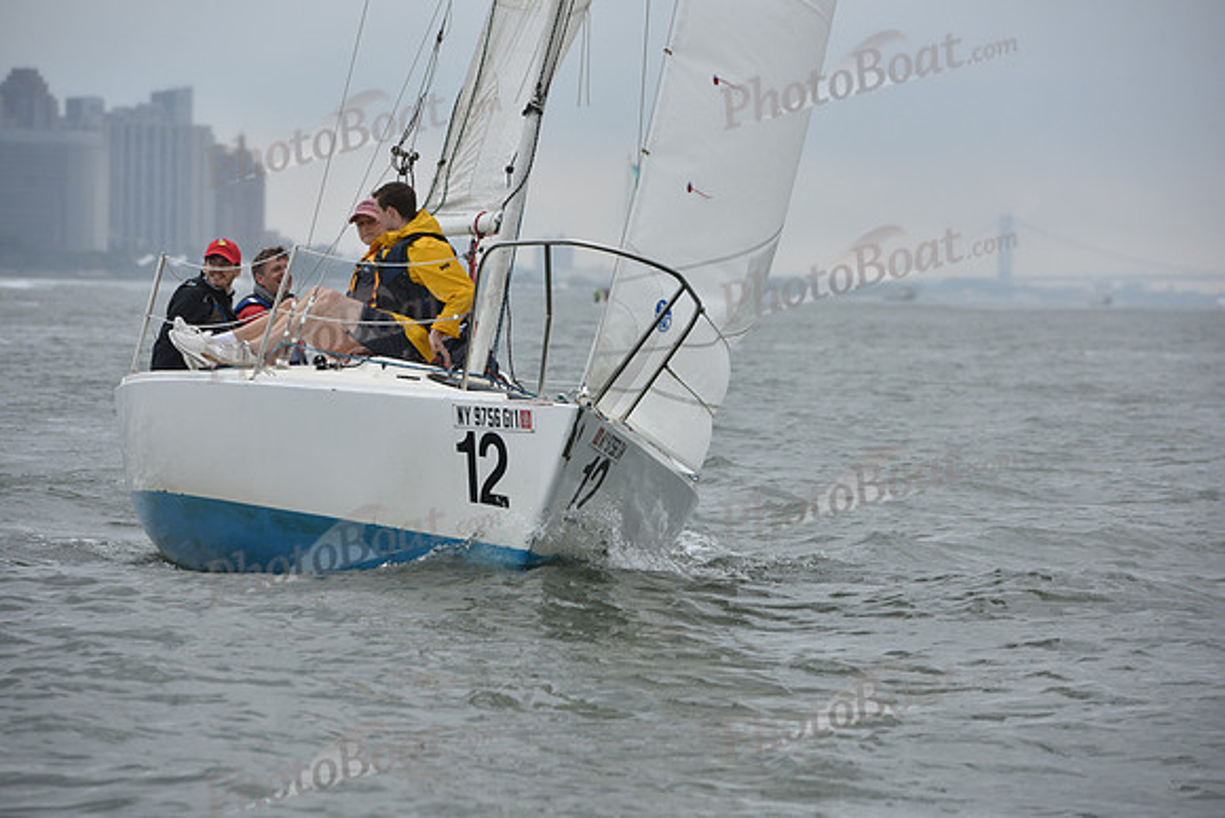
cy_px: 409
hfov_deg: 10.3
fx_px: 6807
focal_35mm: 200
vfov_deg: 6.9
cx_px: 612
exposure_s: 1/800
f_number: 7.1
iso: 400
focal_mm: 200
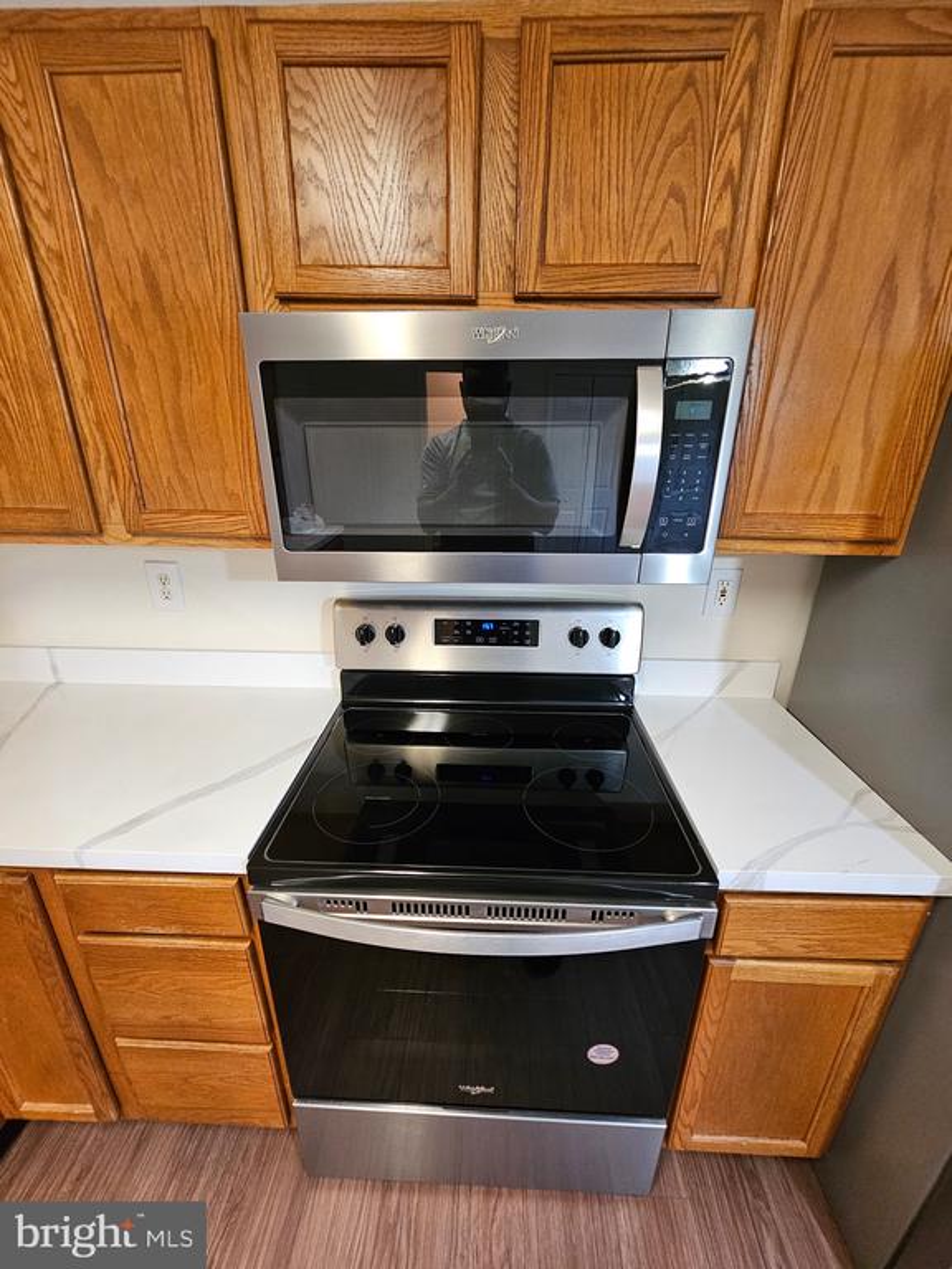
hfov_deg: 89.9
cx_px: 476
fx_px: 477
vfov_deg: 106.2
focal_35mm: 13
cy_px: 634
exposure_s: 1/30
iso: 320
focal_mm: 2.2
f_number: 2.2
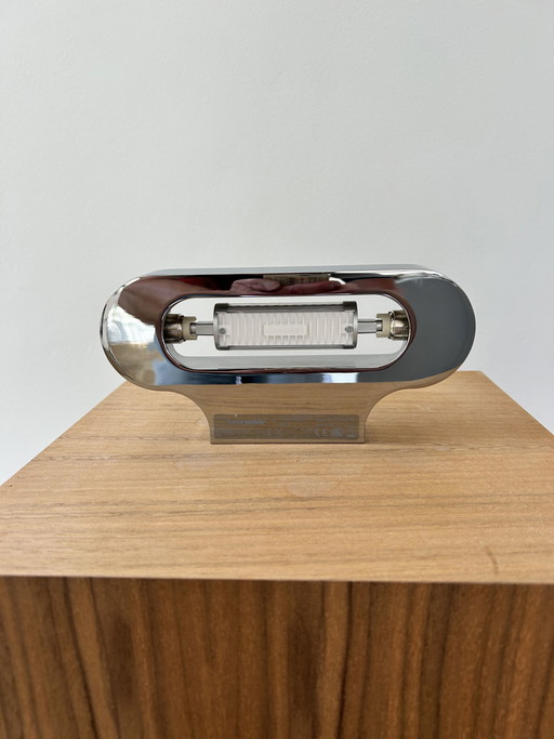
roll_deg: +1.9
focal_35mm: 26
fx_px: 555
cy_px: 370
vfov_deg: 67.3
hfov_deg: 53.0
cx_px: 277
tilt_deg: -12.5
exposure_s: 1/121
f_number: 1.5
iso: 64
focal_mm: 5.7
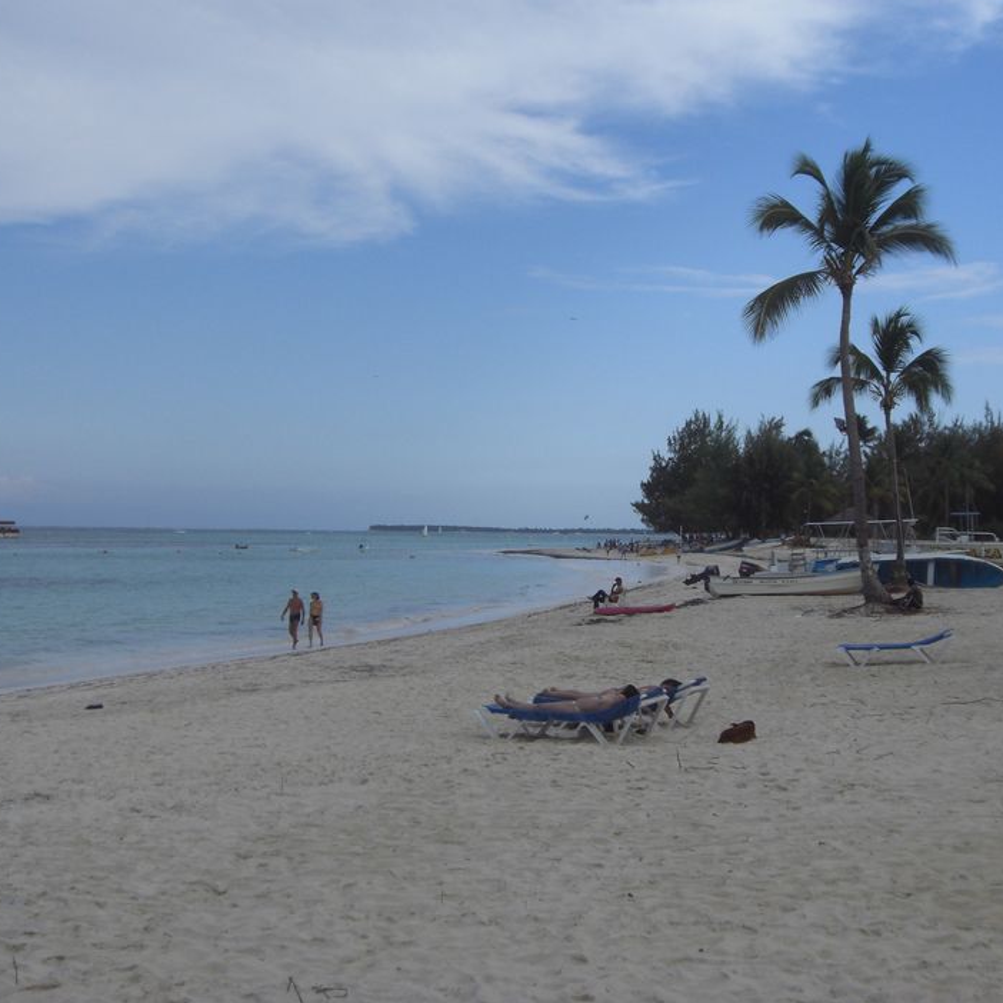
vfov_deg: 34.7
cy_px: 457
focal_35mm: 49
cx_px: 642
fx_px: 1606
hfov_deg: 34.5
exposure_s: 1/160
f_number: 8
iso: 64
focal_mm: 6.2
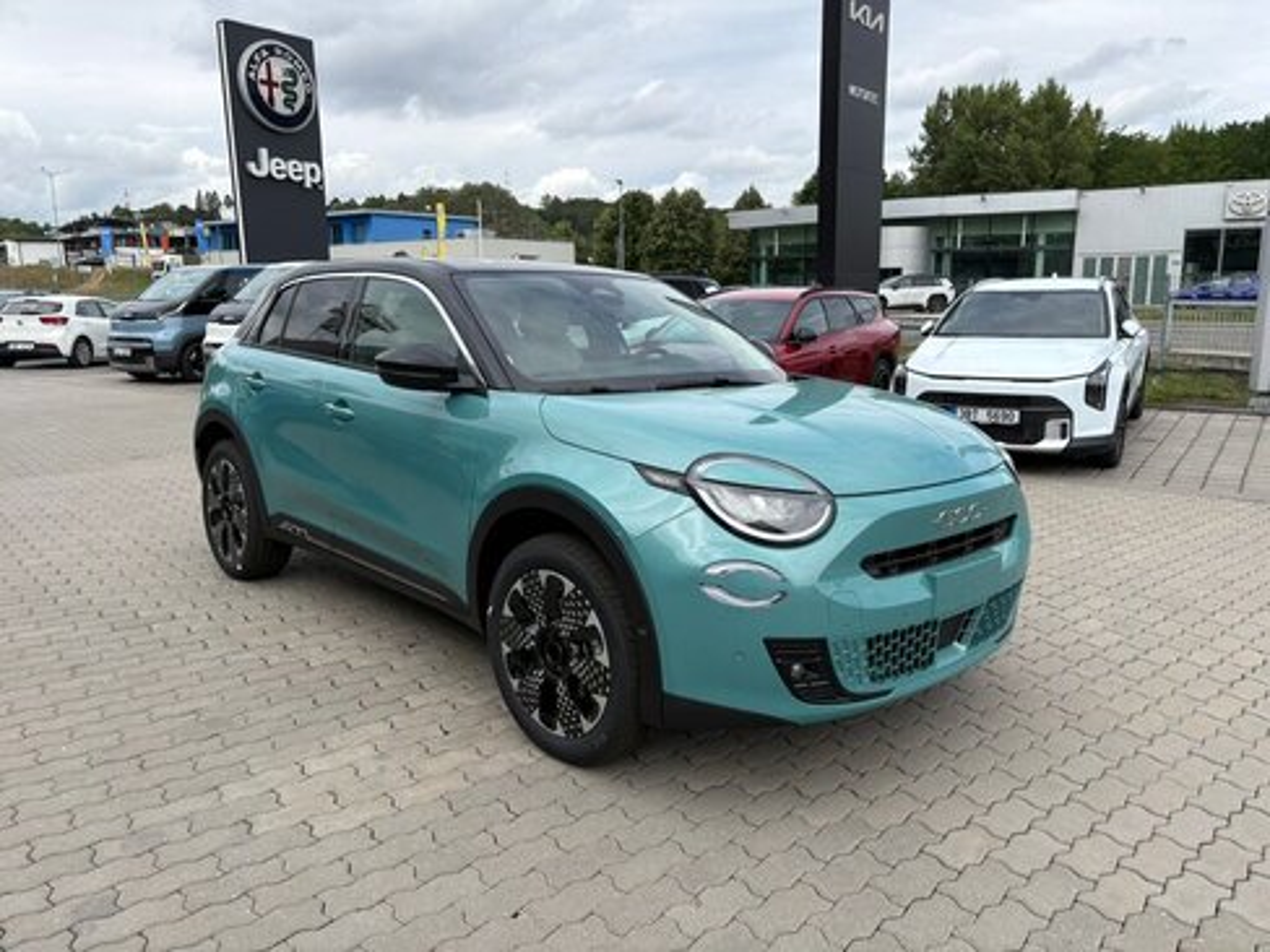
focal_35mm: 26
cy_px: 476
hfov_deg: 67.3
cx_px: 635
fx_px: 954
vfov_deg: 53.1
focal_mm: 5.96
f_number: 1.6
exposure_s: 1/2865
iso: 50
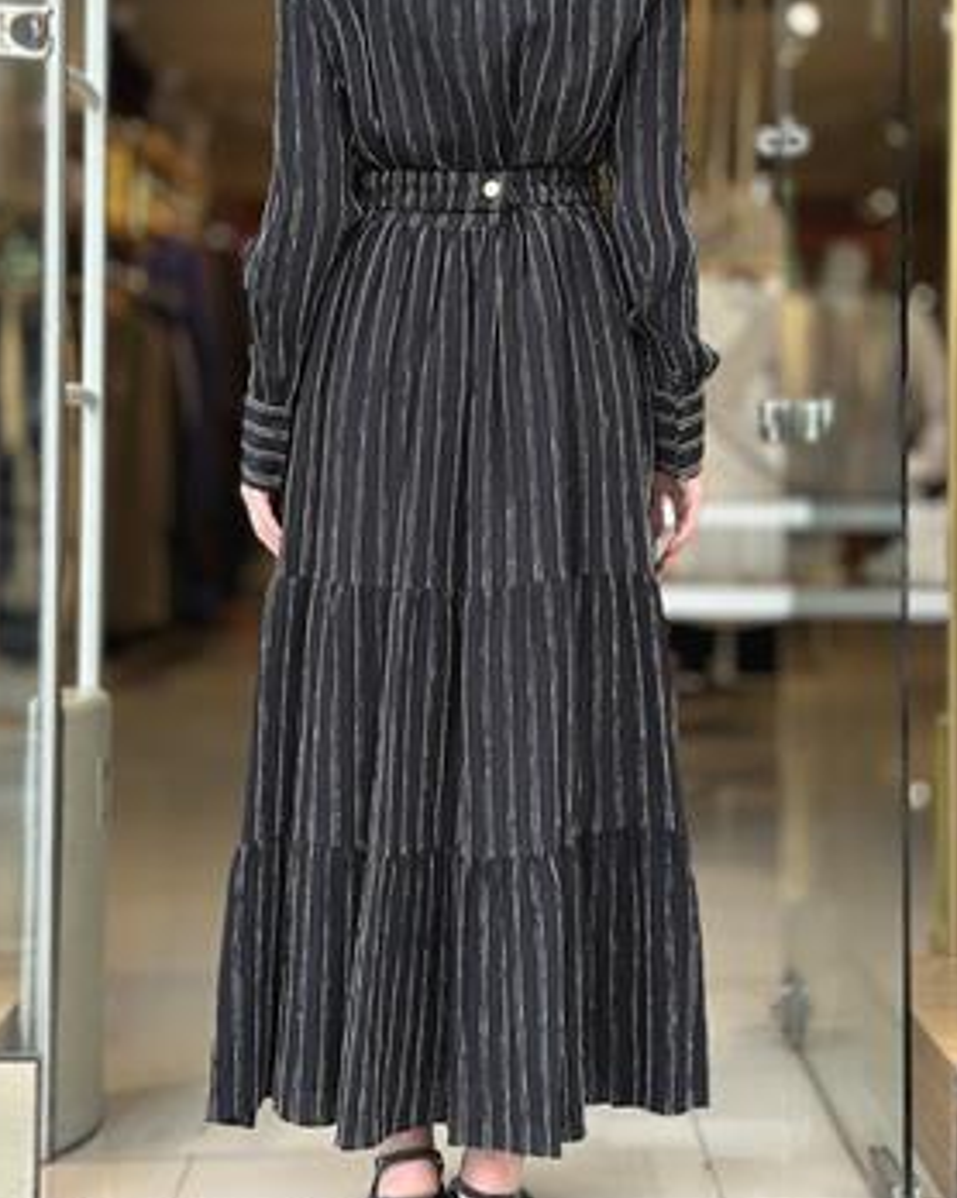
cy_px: 413
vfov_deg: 27.0
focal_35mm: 70
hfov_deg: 21.8
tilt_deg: +1.1
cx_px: 489
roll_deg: -1.4
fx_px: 2480
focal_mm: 6.86
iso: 80
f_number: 1.78
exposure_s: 1/188
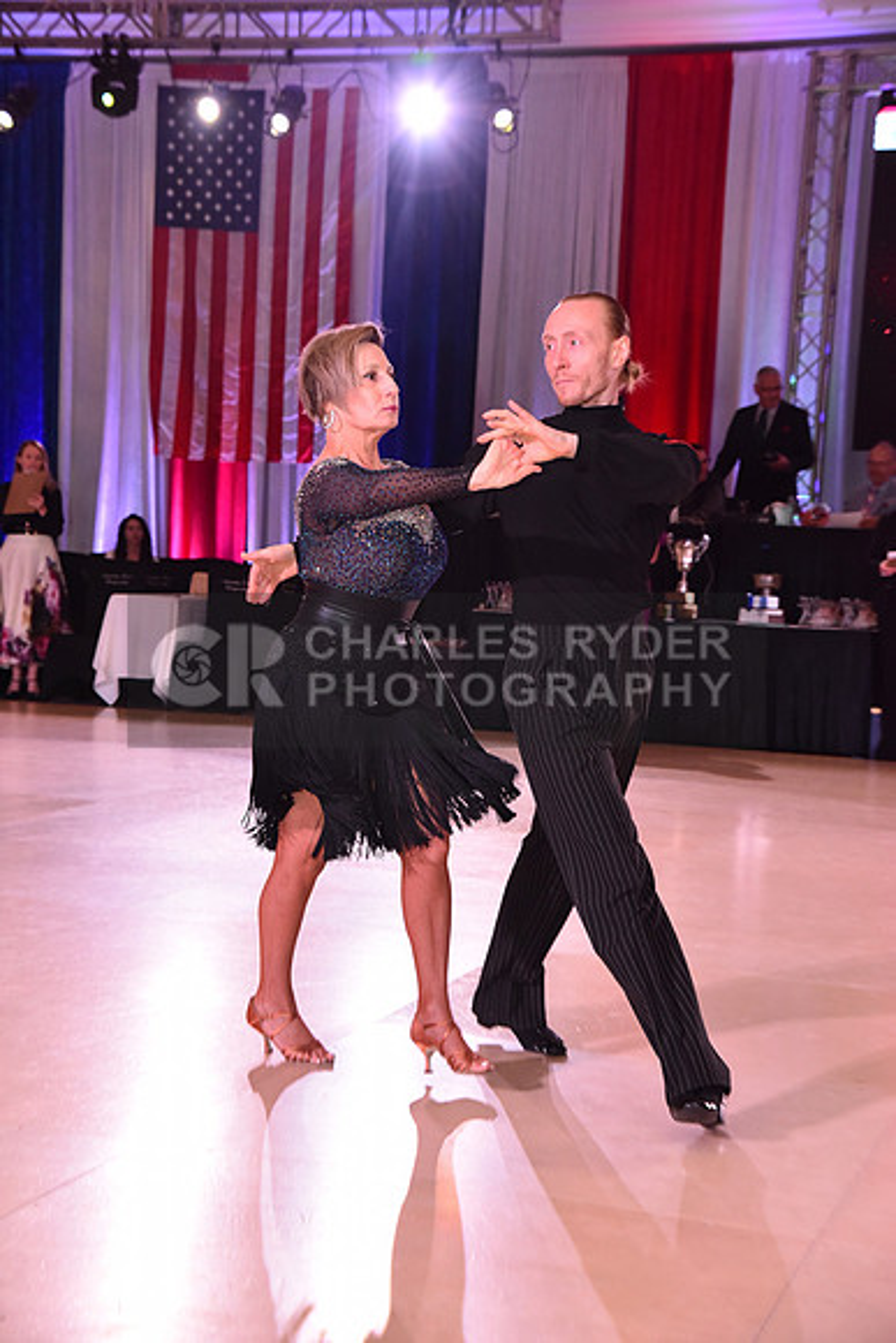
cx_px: 448
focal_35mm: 85
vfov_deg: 23.9
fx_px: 3171
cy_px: 672
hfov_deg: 16.1
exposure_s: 1/320
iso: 2500
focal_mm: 85
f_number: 6.3
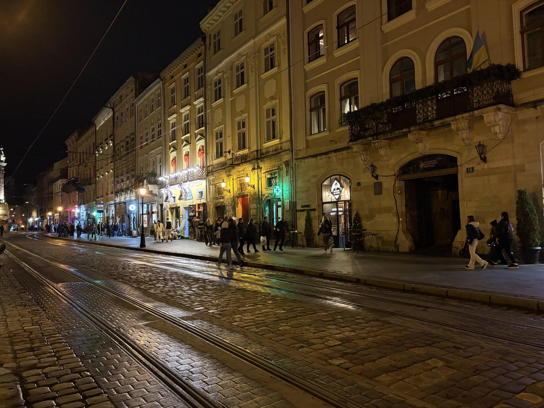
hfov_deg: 67.3
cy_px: 204
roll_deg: +1.4
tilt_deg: +3.5
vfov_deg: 53.1
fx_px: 409
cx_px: 272
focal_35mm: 26
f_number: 1.6
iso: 320
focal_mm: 5.96
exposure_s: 1/50
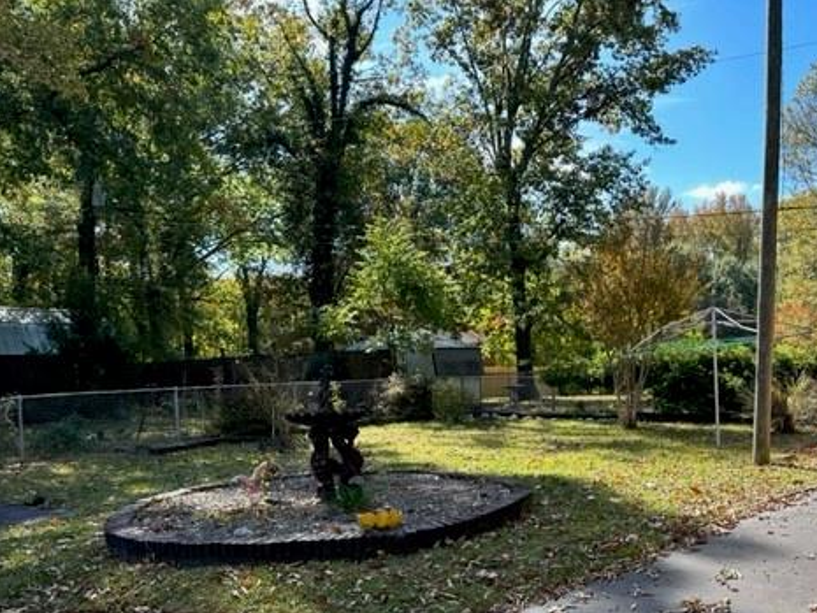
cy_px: 420
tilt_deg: -4.3
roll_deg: -1.8
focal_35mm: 33
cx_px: 557
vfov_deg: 42.3
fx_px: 779
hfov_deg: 54.0
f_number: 1.78
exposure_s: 1/927
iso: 80
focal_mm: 6.86
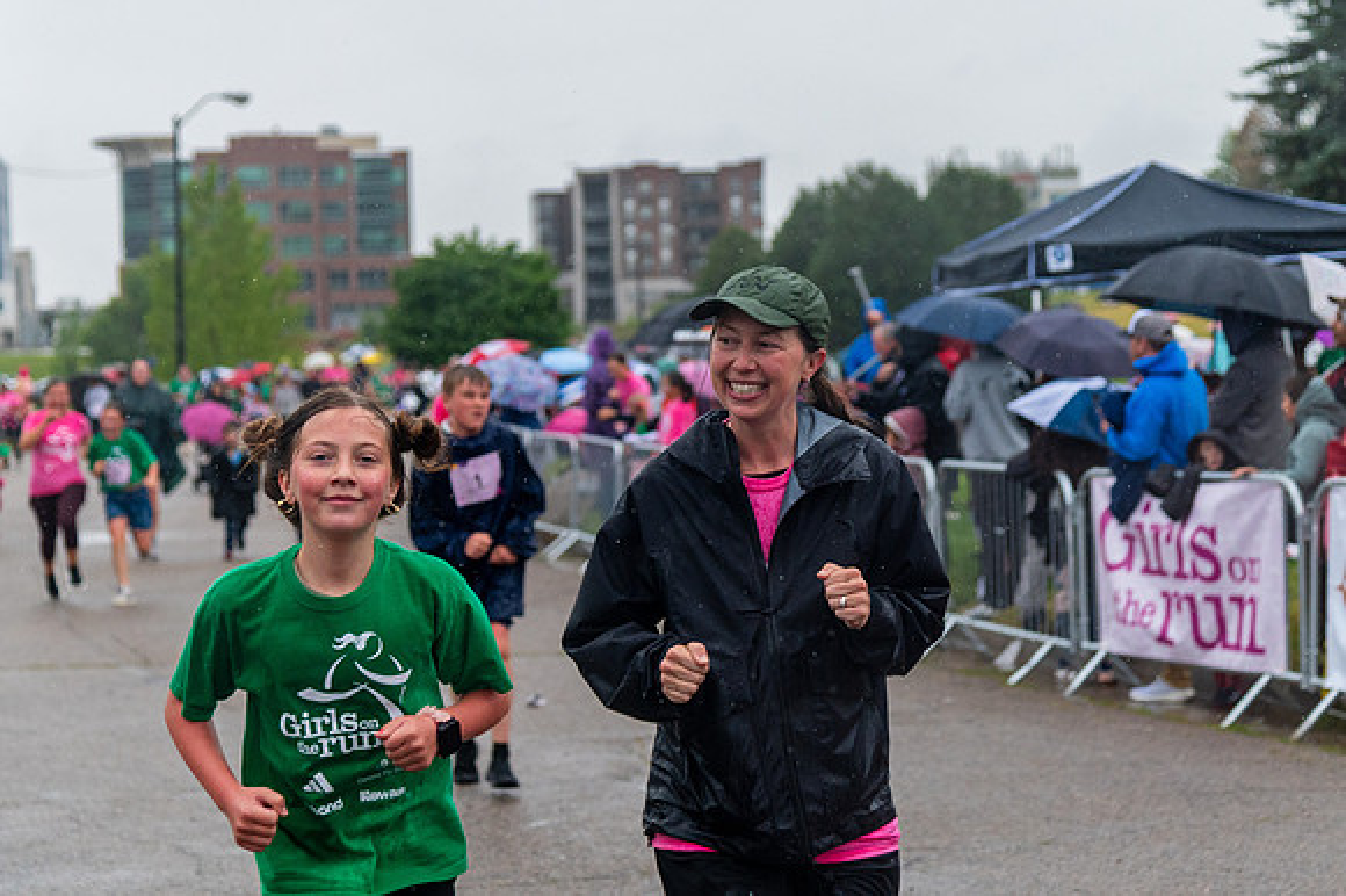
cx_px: 719
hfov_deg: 25.1
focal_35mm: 81
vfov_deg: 16.8
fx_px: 3021
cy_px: 347
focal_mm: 66
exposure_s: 1/3200
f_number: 4
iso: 1600
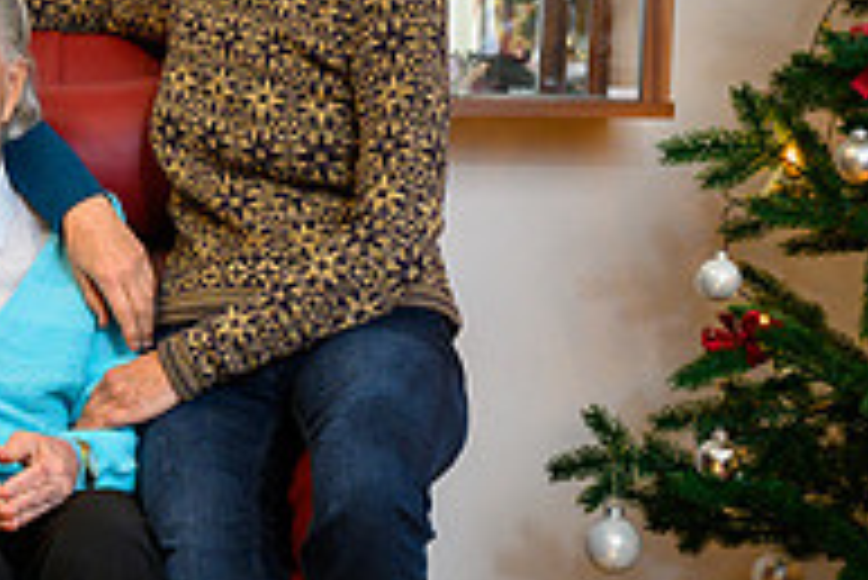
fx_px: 2678
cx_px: -175
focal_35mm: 111
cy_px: 373
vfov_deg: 12.4
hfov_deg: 17.5
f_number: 4
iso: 800
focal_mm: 37
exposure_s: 1/100
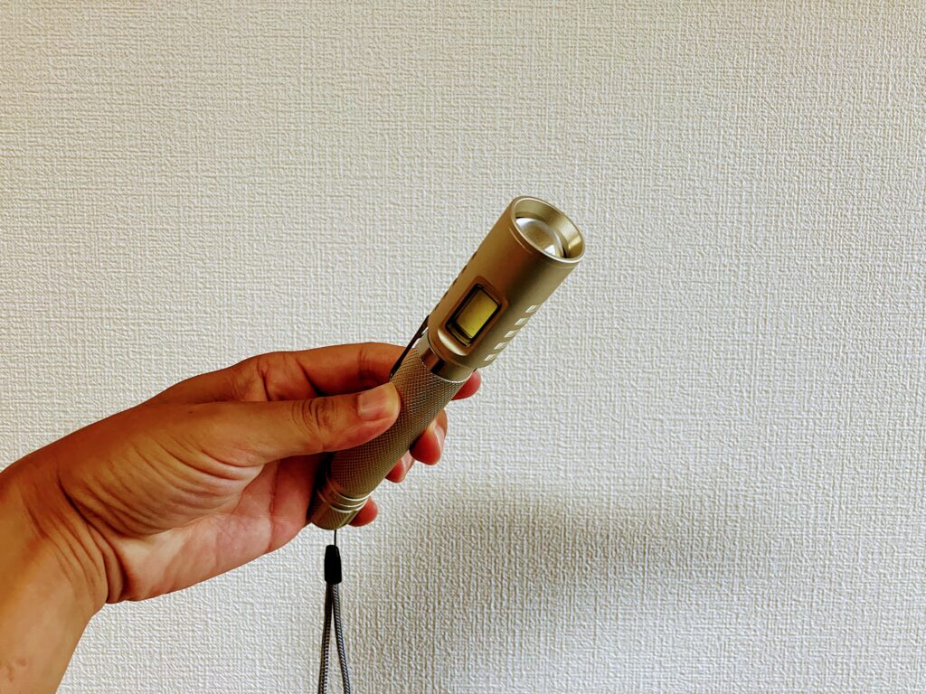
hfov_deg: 63.4
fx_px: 749
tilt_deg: -6.4
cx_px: 463
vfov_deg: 49.7
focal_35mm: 28
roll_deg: -1.5
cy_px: 347
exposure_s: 1/60
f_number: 1.8
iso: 64
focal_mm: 3.99
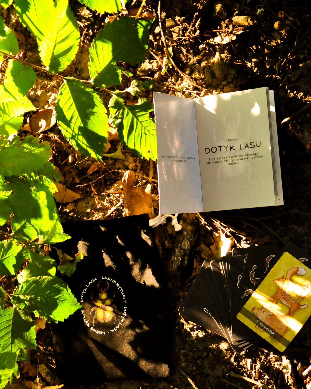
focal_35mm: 77
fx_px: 886
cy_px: 210
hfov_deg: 19.9
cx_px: 181
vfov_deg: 24.7
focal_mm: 38
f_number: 5.6
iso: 3200
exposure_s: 1/250
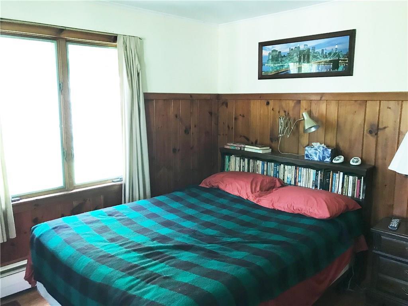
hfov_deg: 63.4
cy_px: 153
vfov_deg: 49.7
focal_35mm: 28
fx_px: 330
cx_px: 204
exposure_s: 1/15
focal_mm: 3.99
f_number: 1.8
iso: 64
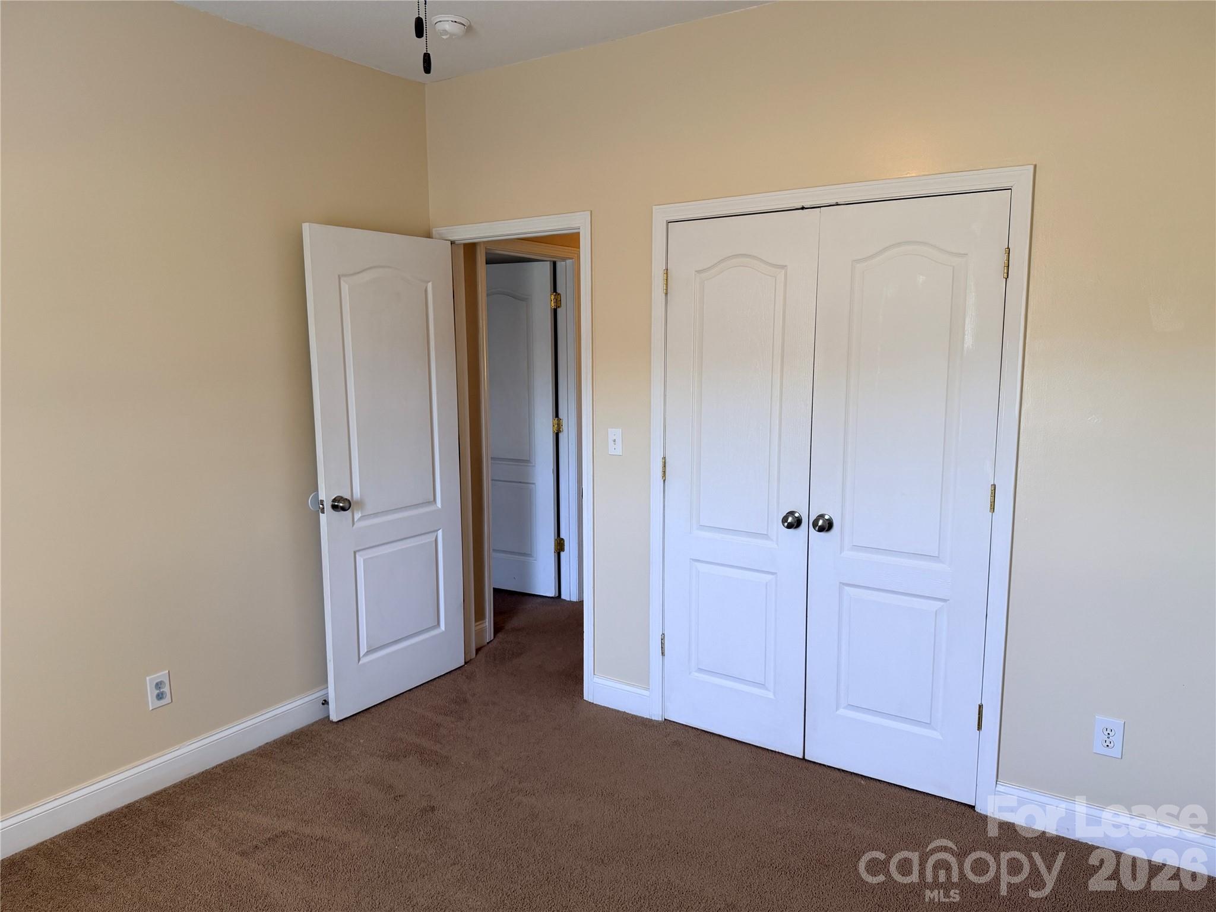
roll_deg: +0.6
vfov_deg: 56.8
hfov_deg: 71.6
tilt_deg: -8.0
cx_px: 608
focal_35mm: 24
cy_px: 456
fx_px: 843
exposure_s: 1/120
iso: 200
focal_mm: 6.76
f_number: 1.78
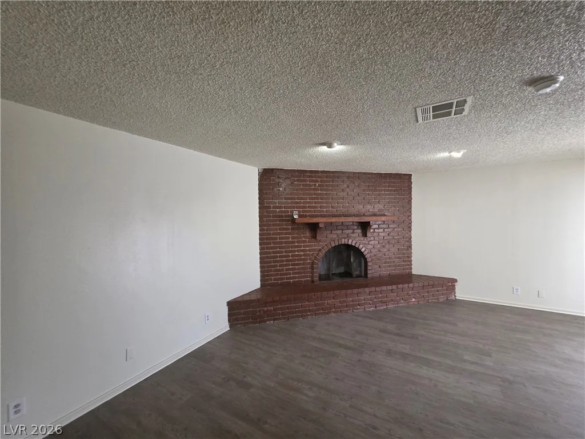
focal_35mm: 13
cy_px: 220
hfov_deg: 106.2
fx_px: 220
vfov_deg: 89.9
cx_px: 292
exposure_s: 1/60
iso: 320
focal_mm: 2.2
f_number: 1.9
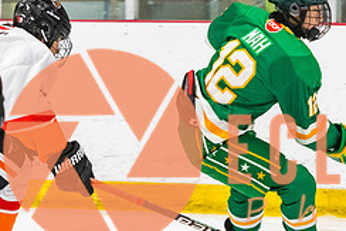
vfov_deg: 2.8
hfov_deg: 4.2
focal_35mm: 494
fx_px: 4751
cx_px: 334
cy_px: 127
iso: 2200
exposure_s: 1/640
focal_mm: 122
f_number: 2.8
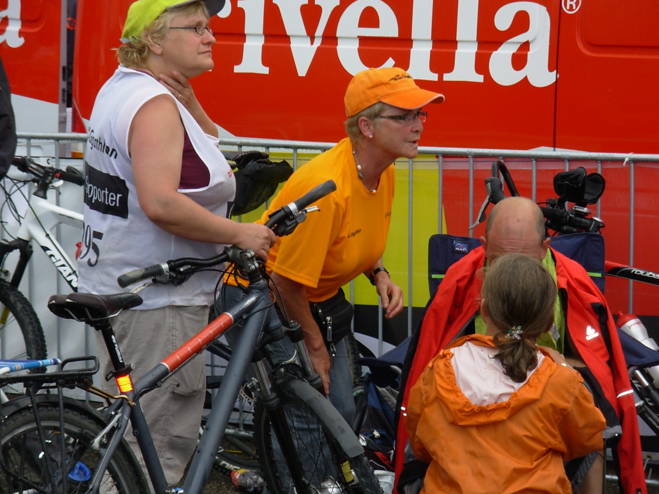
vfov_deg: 8.2
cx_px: 330
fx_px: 3427
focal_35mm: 180
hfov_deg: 11.0
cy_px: 247
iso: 50
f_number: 5
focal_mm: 29.8
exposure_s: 1/171
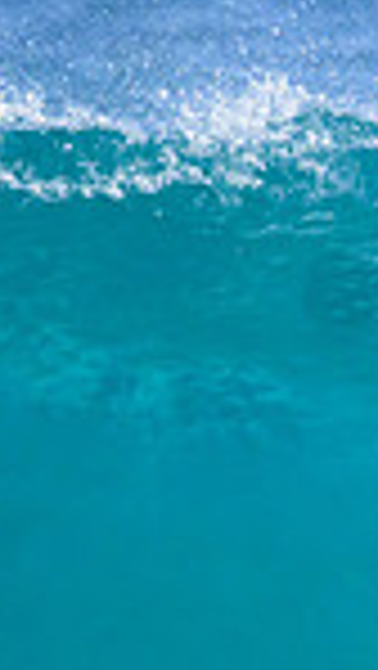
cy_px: 542
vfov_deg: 0.6
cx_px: 918
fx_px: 59574
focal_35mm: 3349
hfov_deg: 0.4
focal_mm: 800
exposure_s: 1/2000
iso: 1250
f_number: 11
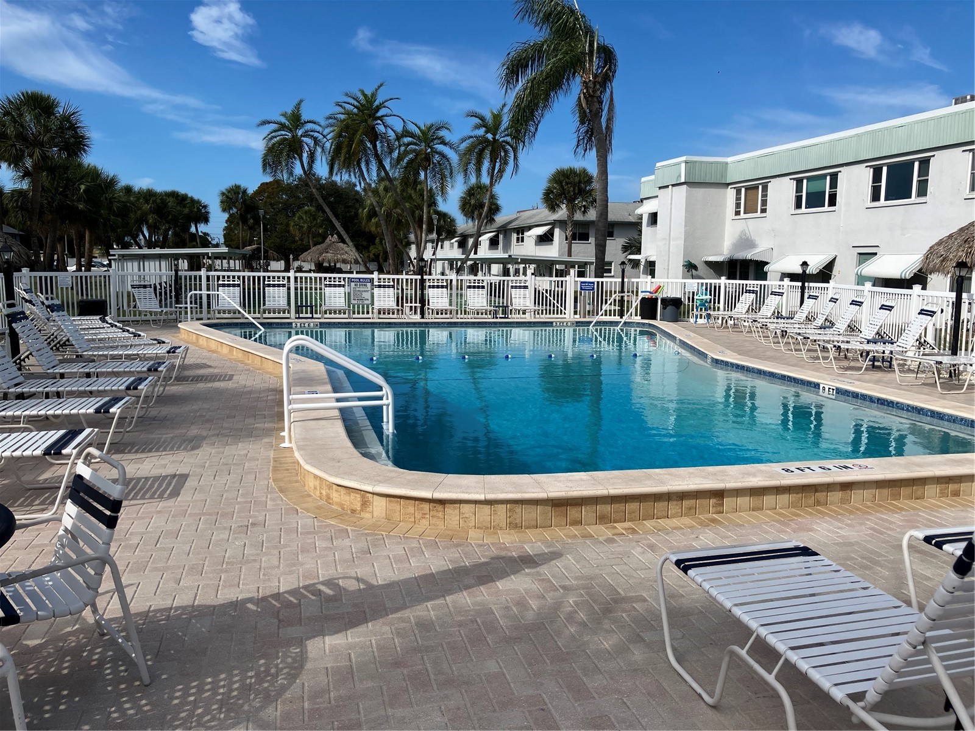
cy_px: 366
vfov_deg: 49.7
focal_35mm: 28
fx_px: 789
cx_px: 488
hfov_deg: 63.4
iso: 32
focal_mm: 3.99
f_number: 1.8
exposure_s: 1/3472
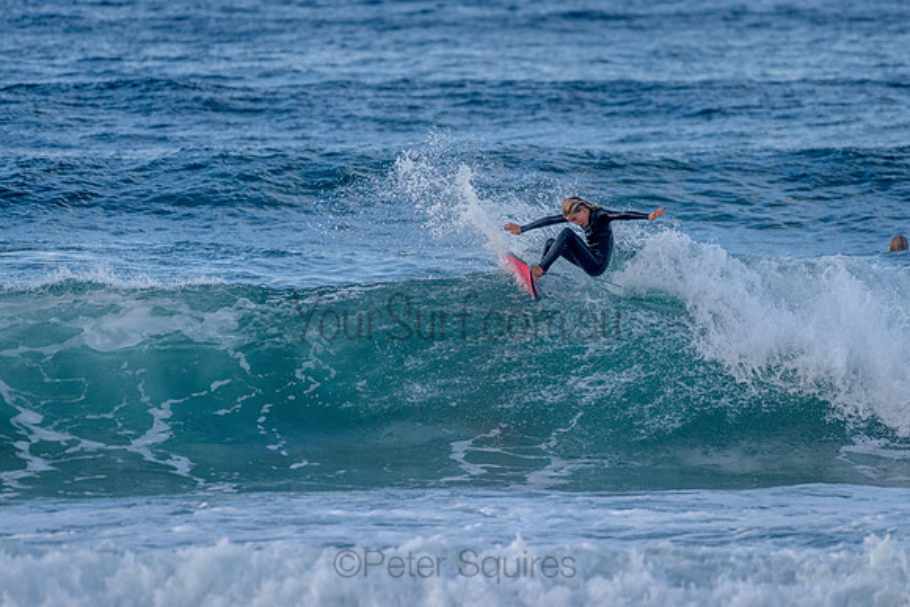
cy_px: 269
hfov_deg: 3.4
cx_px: 494
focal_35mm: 613
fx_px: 15497
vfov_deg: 2.2
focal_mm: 500
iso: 280
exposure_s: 1/1250
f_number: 5.6
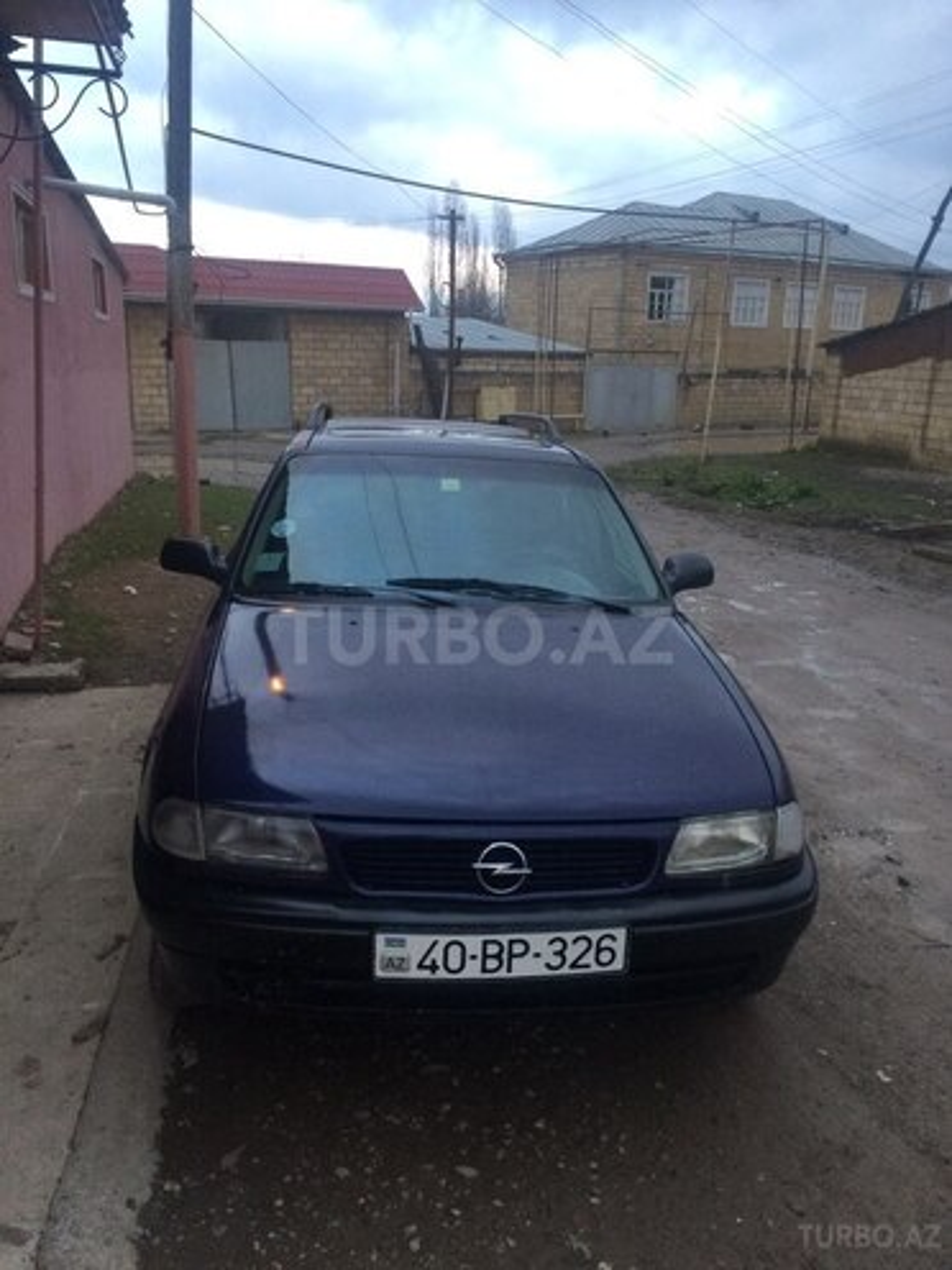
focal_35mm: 29
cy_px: 635
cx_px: 476
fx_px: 1063
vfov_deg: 61.7
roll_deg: +0.3
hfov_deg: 48.2
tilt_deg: -15.0
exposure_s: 1/33
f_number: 2.2
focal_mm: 4.15
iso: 64
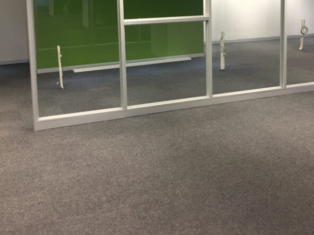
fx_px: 453
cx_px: 174
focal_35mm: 50
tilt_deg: -5.6
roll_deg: +1.5
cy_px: 39
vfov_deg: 28.3
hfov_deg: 38.2
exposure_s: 1/33
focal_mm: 4.15
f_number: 2.2
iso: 125
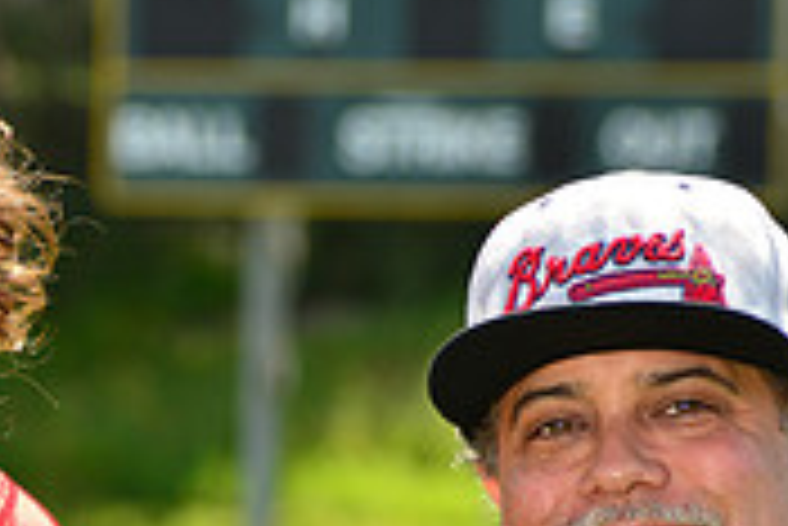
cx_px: 284
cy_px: 690
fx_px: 11632
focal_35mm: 531
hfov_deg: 3.9
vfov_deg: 2.6
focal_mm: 160
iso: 200
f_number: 8
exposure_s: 1/250
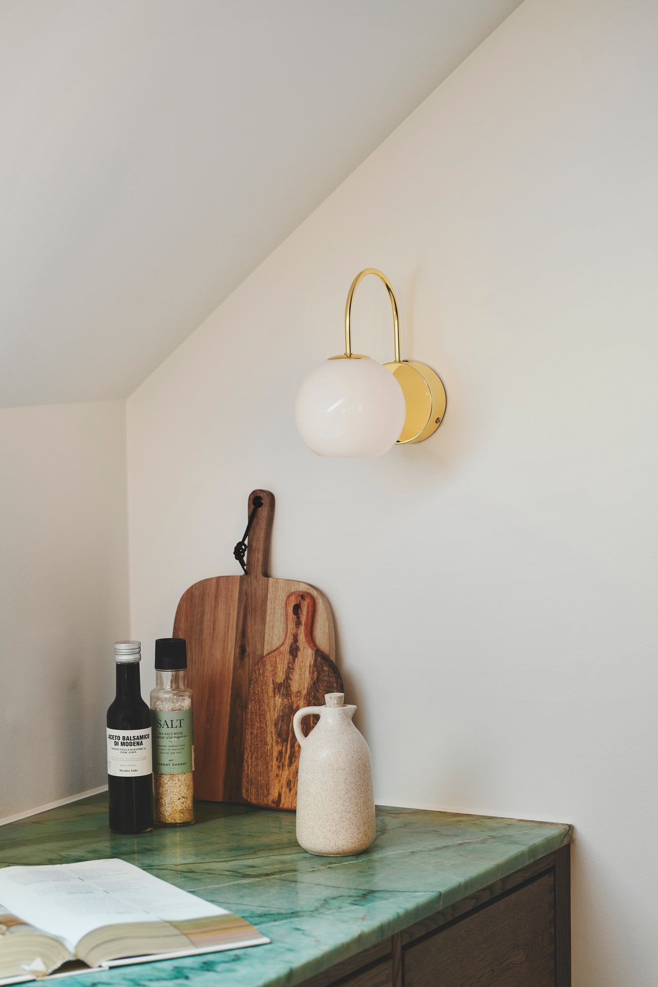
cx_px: 329
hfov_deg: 16.1
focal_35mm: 85
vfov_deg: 23.9
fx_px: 2331
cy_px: 494
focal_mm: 85
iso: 100
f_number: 4.5
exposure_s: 1
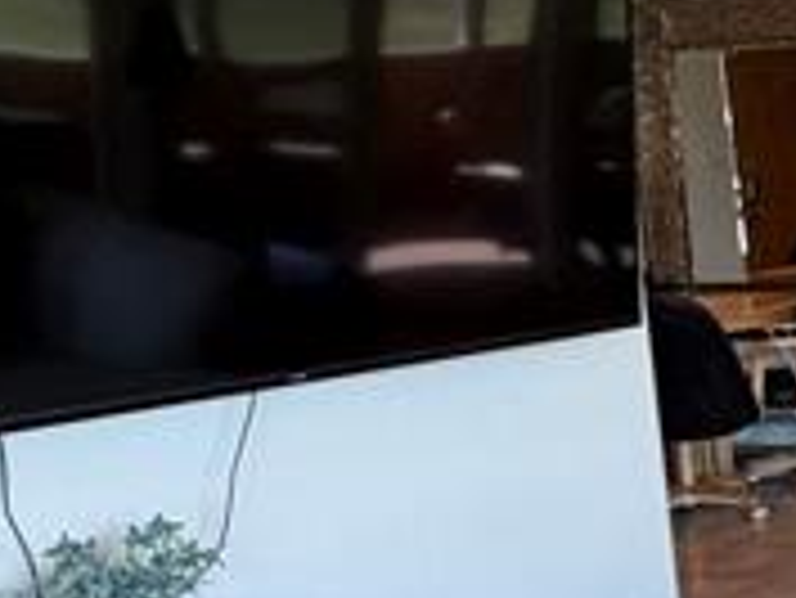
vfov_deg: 18.2
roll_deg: +3.6
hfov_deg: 20.2
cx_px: 1241
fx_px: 1864
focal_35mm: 81
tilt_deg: -7.1
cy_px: 333
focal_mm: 2.22
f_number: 2.2
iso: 160
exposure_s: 1/120
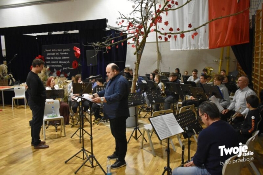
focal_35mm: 33
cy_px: 88
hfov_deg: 57.2
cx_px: 132
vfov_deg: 39.9
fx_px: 241
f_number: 3.8
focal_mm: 22
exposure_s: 1/160
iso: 3200
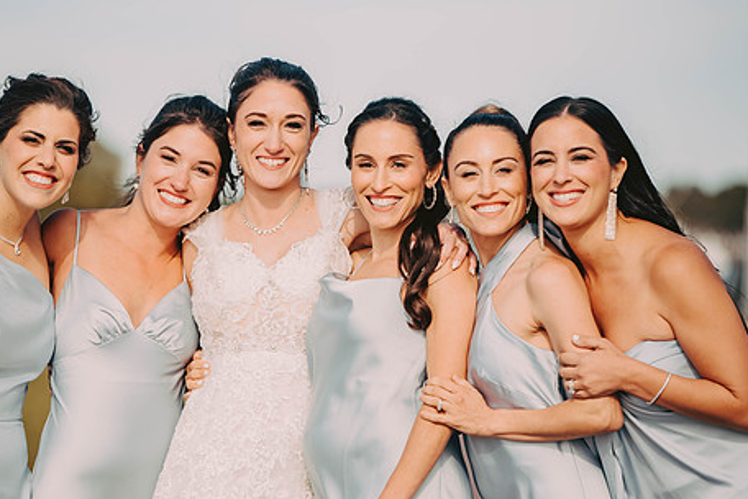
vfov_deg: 7.0
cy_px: 282
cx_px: 333
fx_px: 4093
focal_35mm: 197
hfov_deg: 10.4
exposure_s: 1/4000
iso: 500
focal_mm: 155
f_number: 2.8
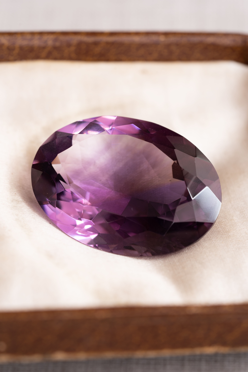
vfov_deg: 22.6
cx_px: 124
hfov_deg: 15.2
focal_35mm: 90
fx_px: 930
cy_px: 186
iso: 100
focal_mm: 90
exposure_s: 1/8
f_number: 8
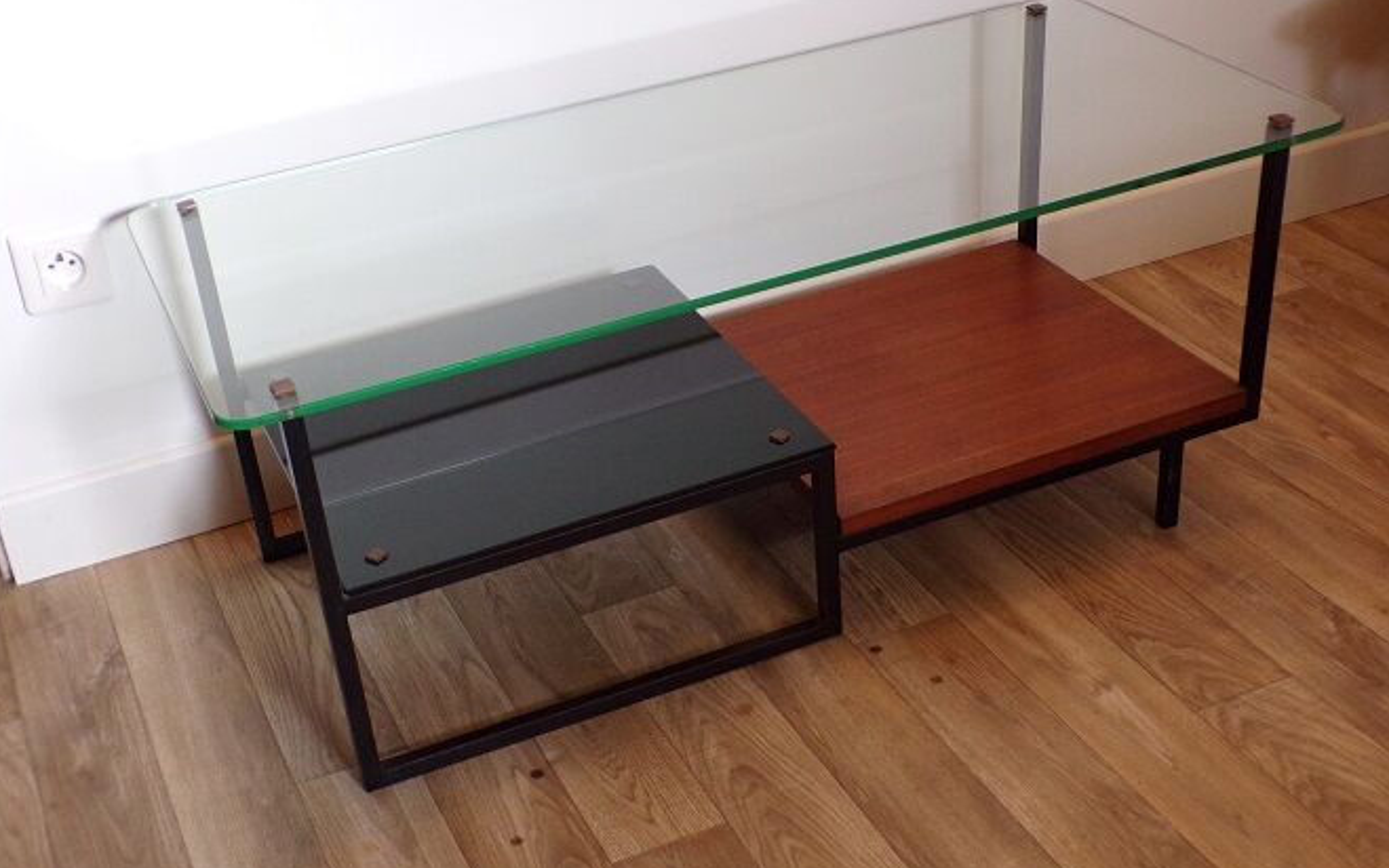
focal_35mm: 45
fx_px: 1704
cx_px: 693
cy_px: 480
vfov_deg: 28.6
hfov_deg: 44.4
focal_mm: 7.6
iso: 255
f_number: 3.4
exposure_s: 1/17
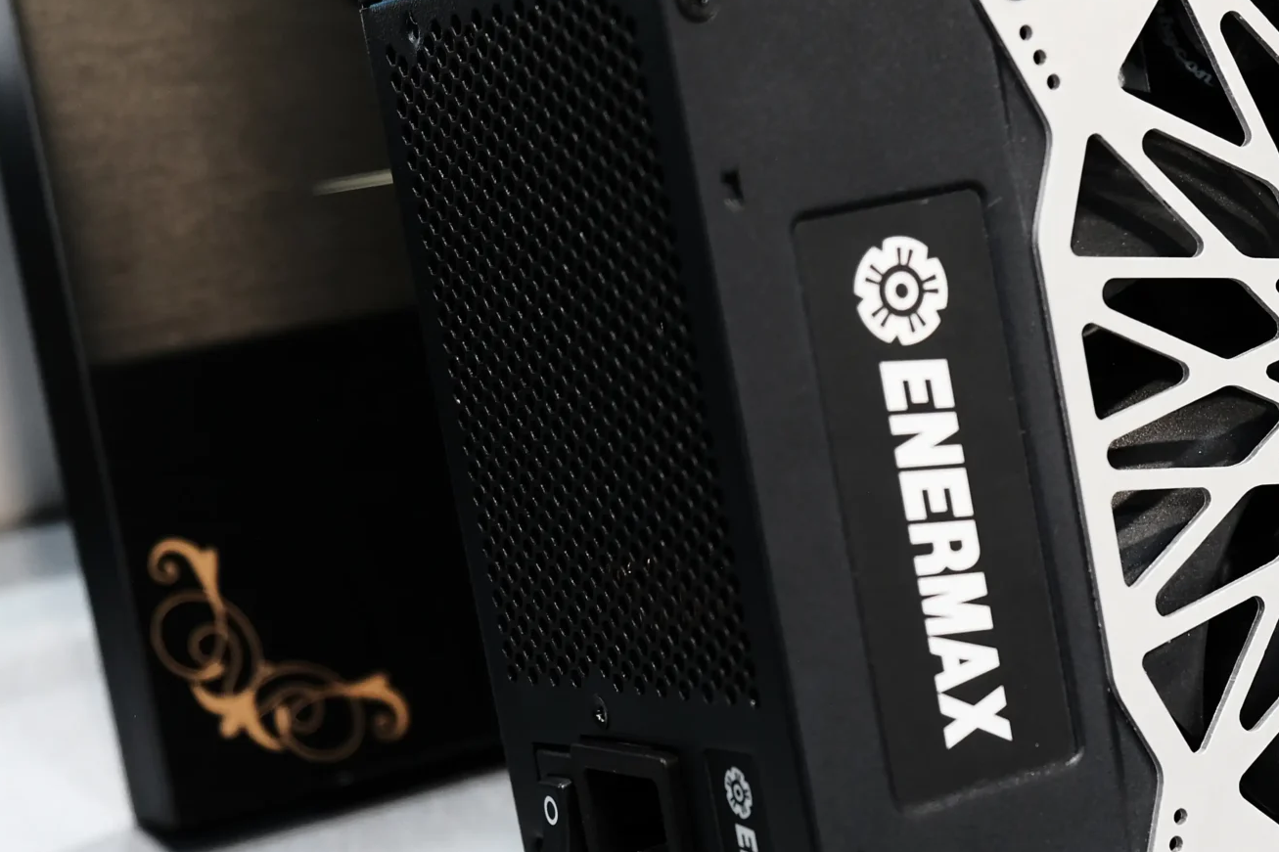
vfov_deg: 14.2
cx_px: 1149
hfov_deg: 20.8
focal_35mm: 96
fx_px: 3410
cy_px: 555
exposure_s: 1/58
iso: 800
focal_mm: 32.9
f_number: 3.6
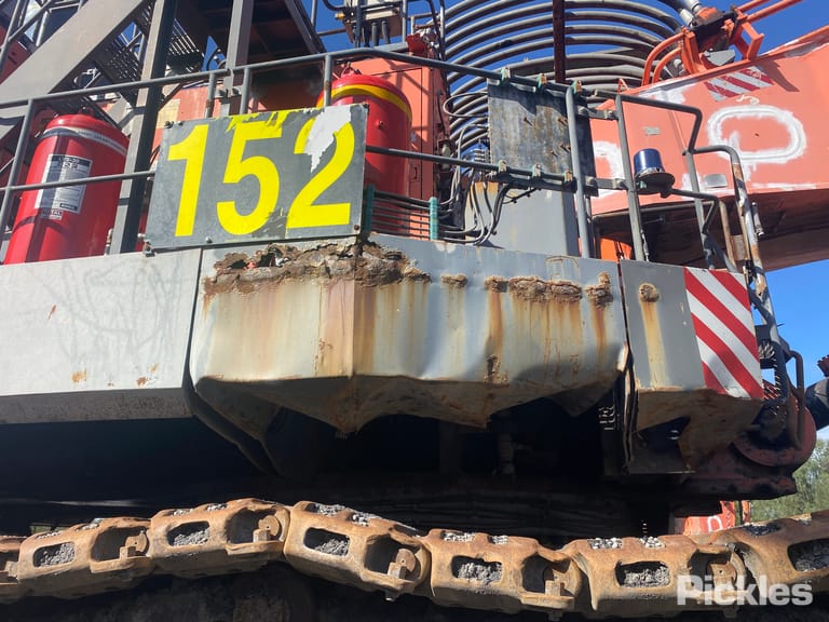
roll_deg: -3.8
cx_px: 414
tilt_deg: +18.2
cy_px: 311
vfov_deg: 53.1
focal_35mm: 26
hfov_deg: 67.3
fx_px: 623
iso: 32
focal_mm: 4.25
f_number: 1.8
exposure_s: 1/2268
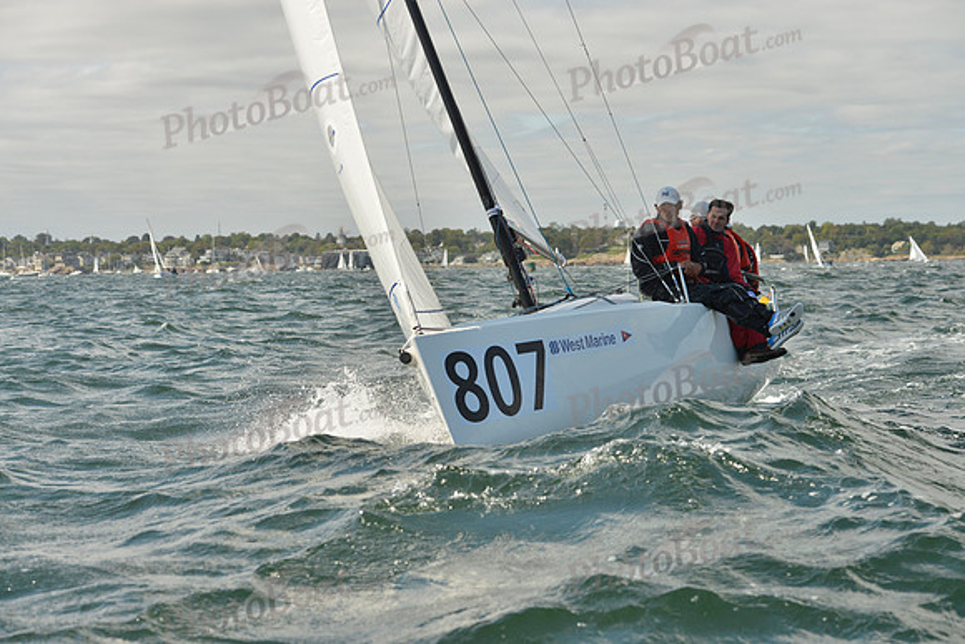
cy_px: 322
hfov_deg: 25.4
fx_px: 2145
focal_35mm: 80
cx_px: 482
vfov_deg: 17.1
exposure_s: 1/1600
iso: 400
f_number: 8
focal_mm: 80
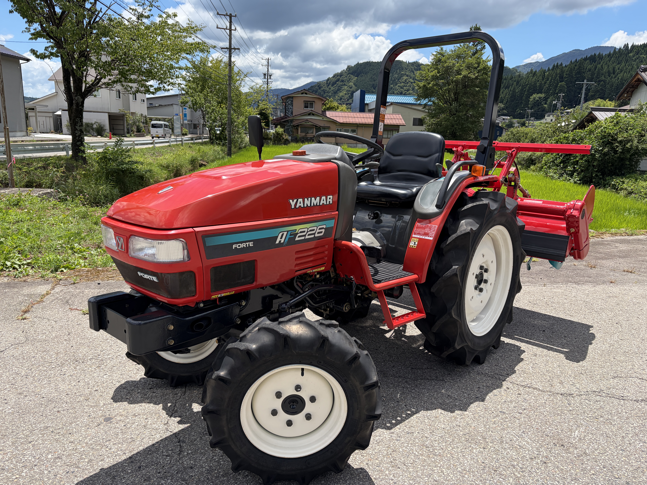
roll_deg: -2.2
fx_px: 486
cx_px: 324
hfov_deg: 67.3
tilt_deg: -13.1
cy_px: 242
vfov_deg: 53.1
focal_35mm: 26
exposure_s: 1/2639
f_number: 1.6
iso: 50
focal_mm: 5.96
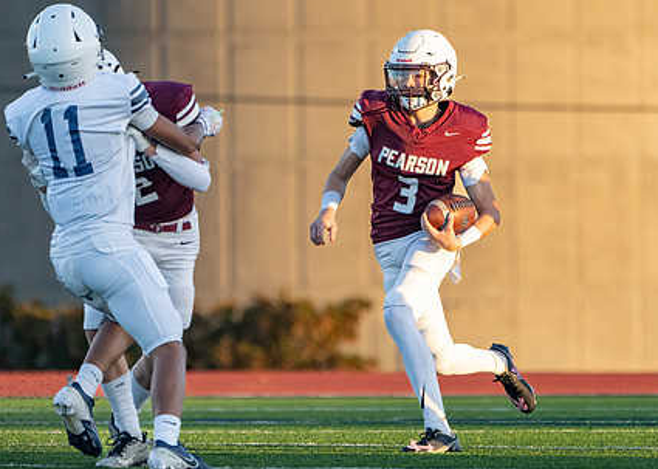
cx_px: 402
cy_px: 256
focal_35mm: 727
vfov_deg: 2.0
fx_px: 13577
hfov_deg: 2.8
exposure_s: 1/1250
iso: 1000
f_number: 5.6
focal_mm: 400
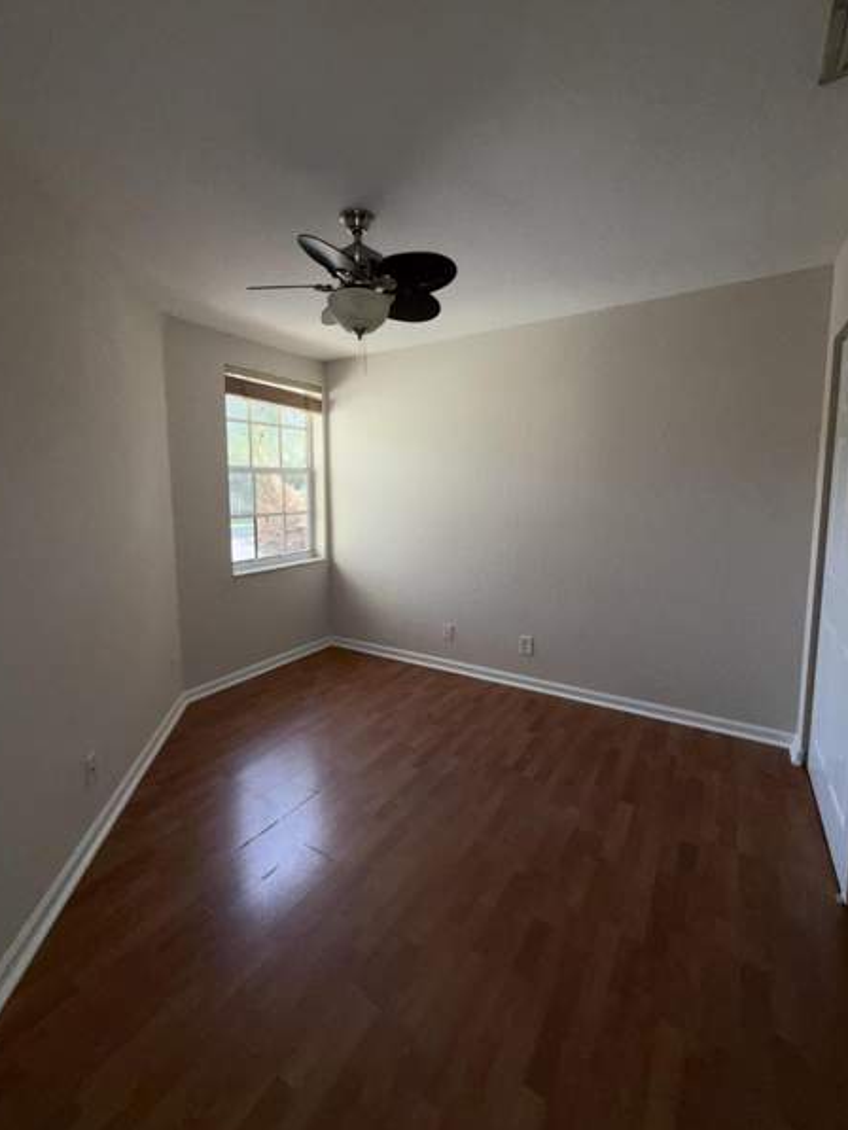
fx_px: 490
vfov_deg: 98.1
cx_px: 428
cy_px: 543
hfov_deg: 81.8
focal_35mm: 15
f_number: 2.2
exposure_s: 1/121
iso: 64
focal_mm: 2.22
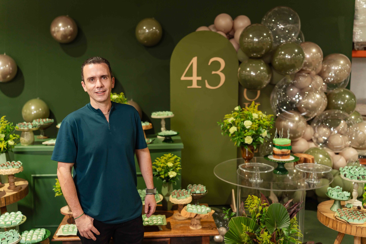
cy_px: 122
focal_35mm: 36
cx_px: 183
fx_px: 366
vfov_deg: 36.9
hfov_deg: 53.1
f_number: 2.2
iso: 800
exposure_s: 1/250
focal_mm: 36
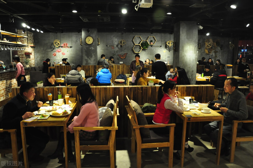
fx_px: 190
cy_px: 84
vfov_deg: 47.8
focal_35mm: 27
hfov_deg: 67.4
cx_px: 126
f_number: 3.5
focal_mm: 18
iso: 1250
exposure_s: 1/40
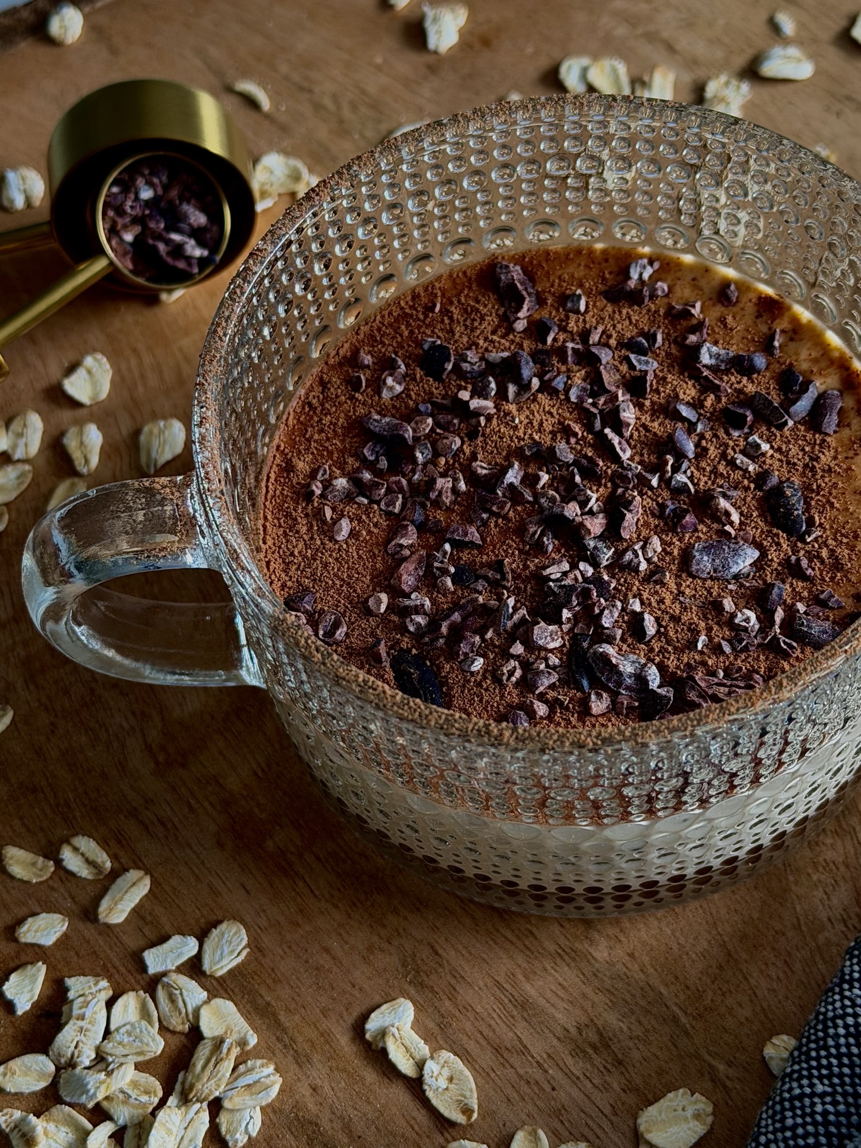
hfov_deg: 30.3
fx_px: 1592
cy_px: 574
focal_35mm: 48
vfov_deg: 39.7
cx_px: 430
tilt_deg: -62.1
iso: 125
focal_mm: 6.76
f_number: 1.78
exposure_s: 1/60
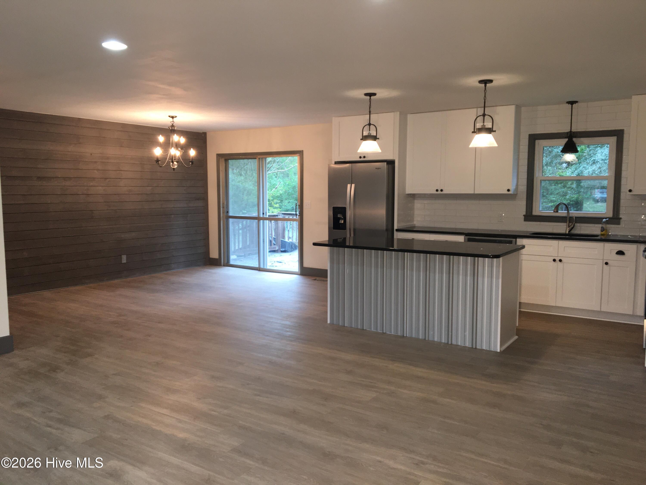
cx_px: 323
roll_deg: +0.1
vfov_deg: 48.2
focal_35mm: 29
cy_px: 242
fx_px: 541
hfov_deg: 61.7
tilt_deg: -5.9
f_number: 2.2
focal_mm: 4.15
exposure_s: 1/30
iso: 50
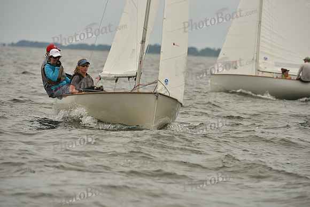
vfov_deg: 4.0
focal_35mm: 340
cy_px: 104
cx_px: 155
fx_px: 2928
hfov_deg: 6.1
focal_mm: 340
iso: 320
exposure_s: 1/1250
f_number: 6.3
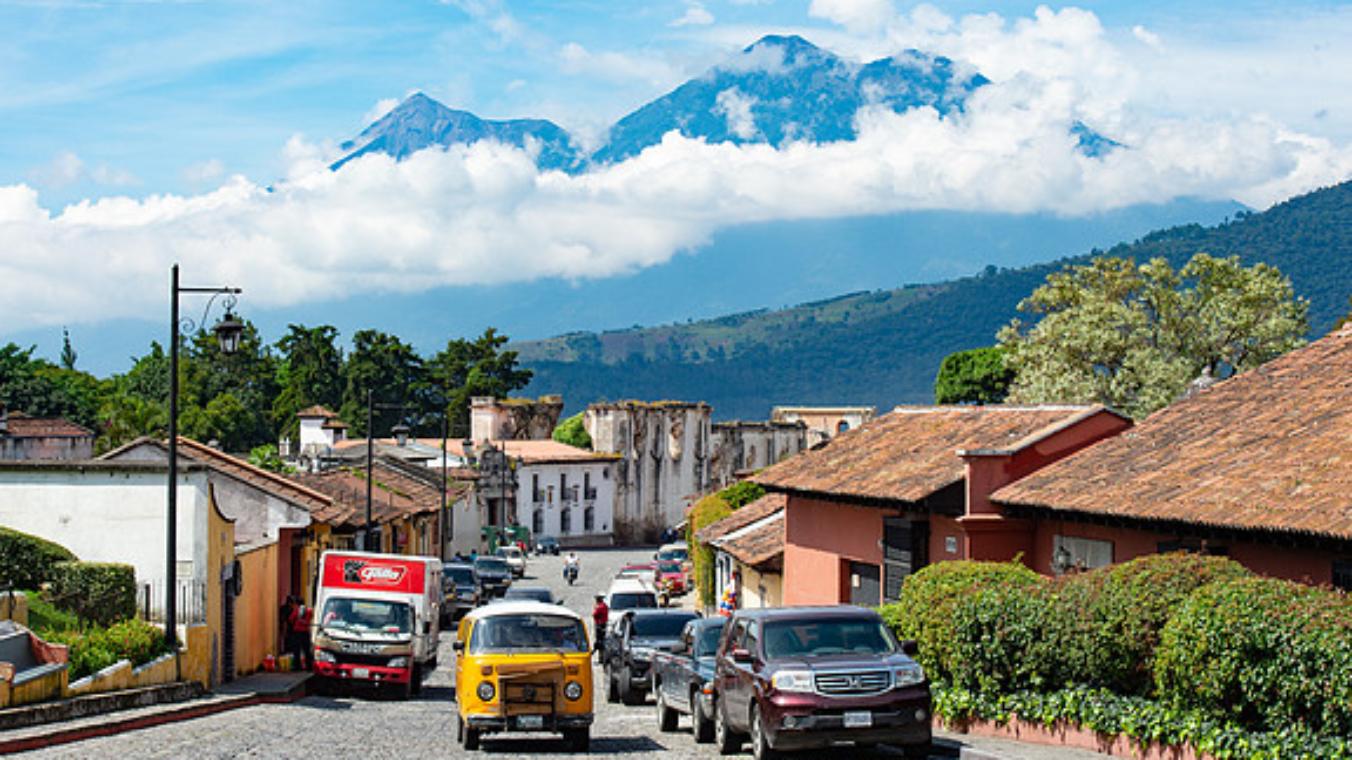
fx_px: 2832
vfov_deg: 15.3
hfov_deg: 26.8
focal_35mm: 79
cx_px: 674
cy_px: 364
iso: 100
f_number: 11
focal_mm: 75
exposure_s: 1/200
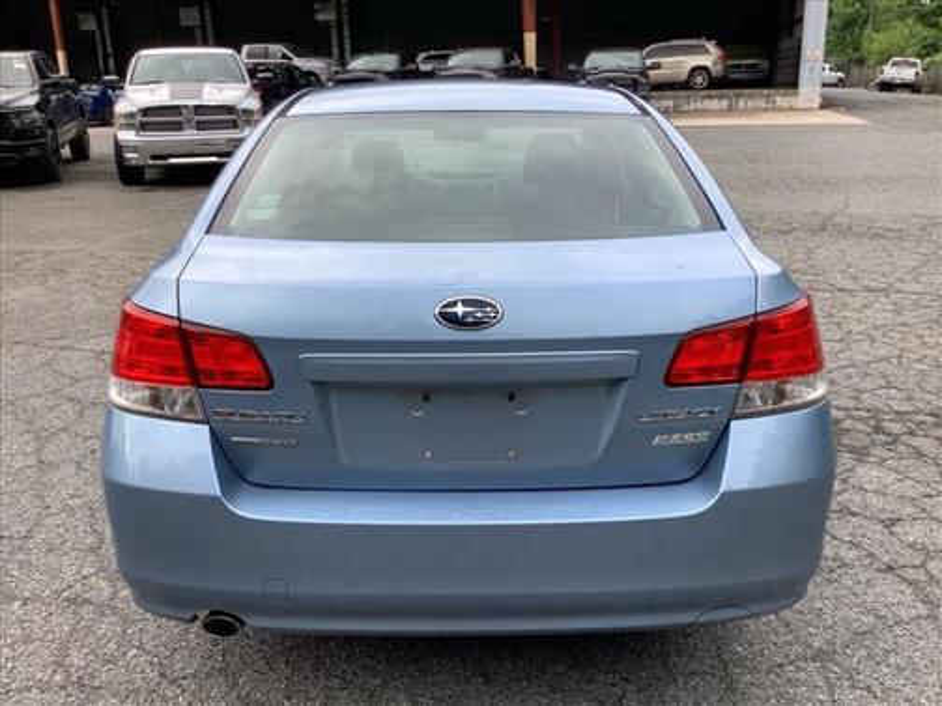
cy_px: 353
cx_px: 471
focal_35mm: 31
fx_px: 844
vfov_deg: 45.4
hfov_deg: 58.4
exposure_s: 1/292
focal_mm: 3.3
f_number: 2.4
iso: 25
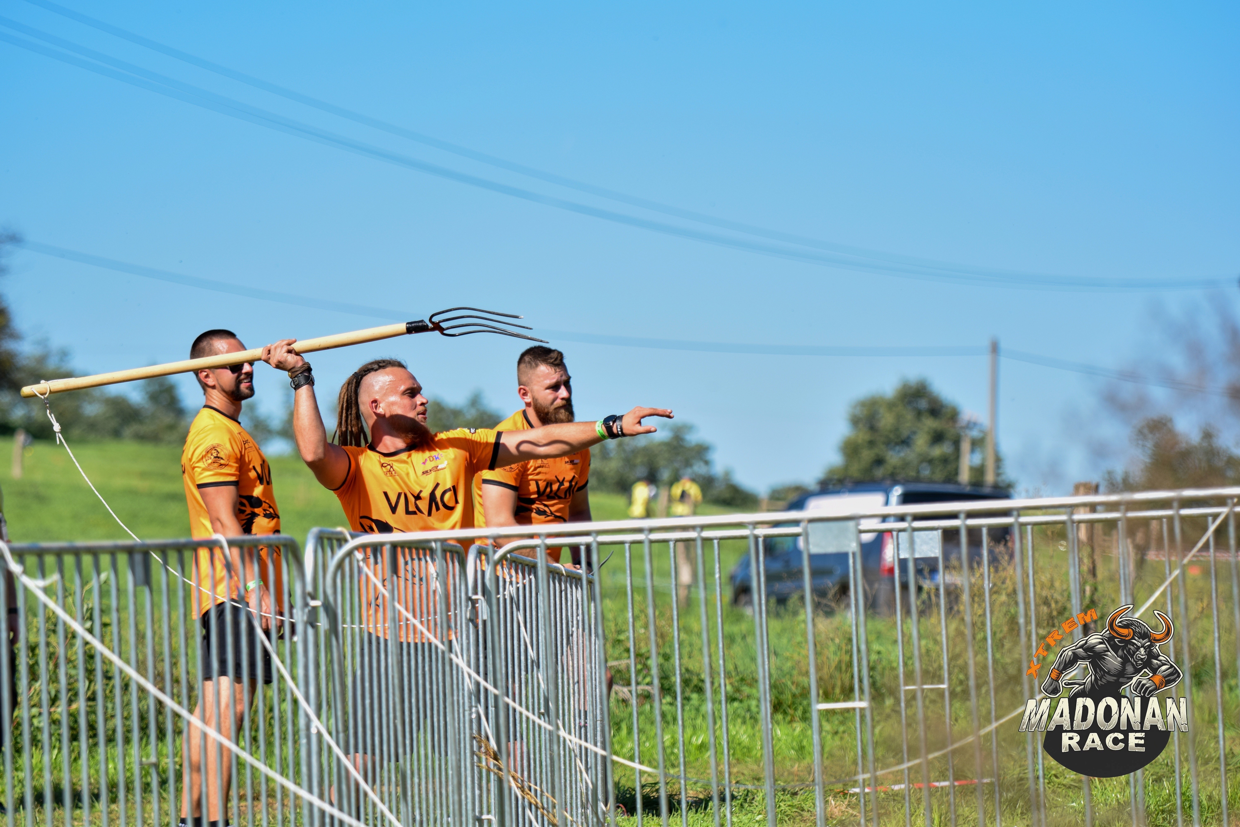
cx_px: 620
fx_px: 6200
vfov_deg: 7.6
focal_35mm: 180
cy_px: 414
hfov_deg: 11.4
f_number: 2.8
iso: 200
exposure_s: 1/2000
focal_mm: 120
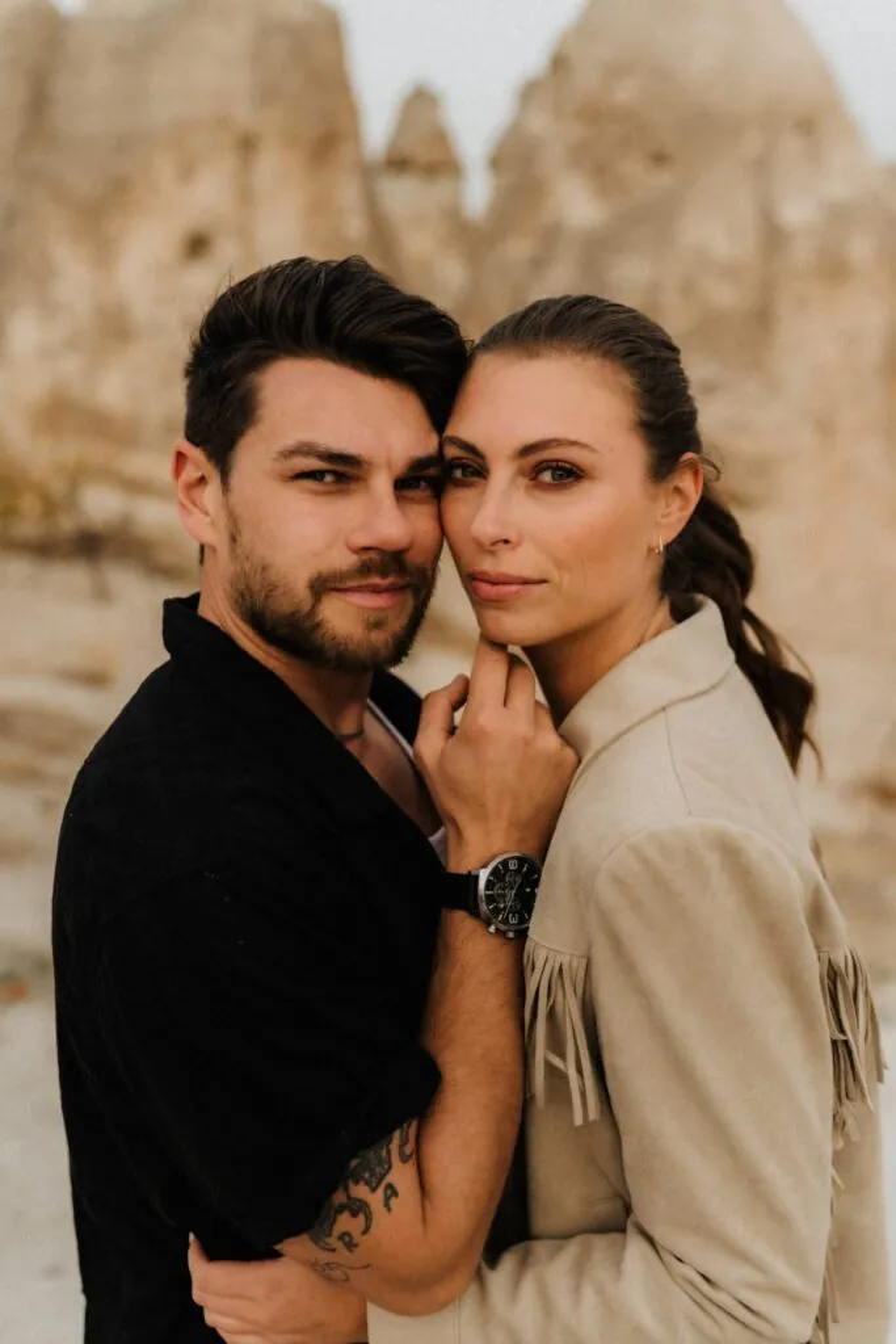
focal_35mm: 35
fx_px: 1306
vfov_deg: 54.4
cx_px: 448
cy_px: 672
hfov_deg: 37.9
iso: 100
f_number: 2.2
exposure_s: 1/2000
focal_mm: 35
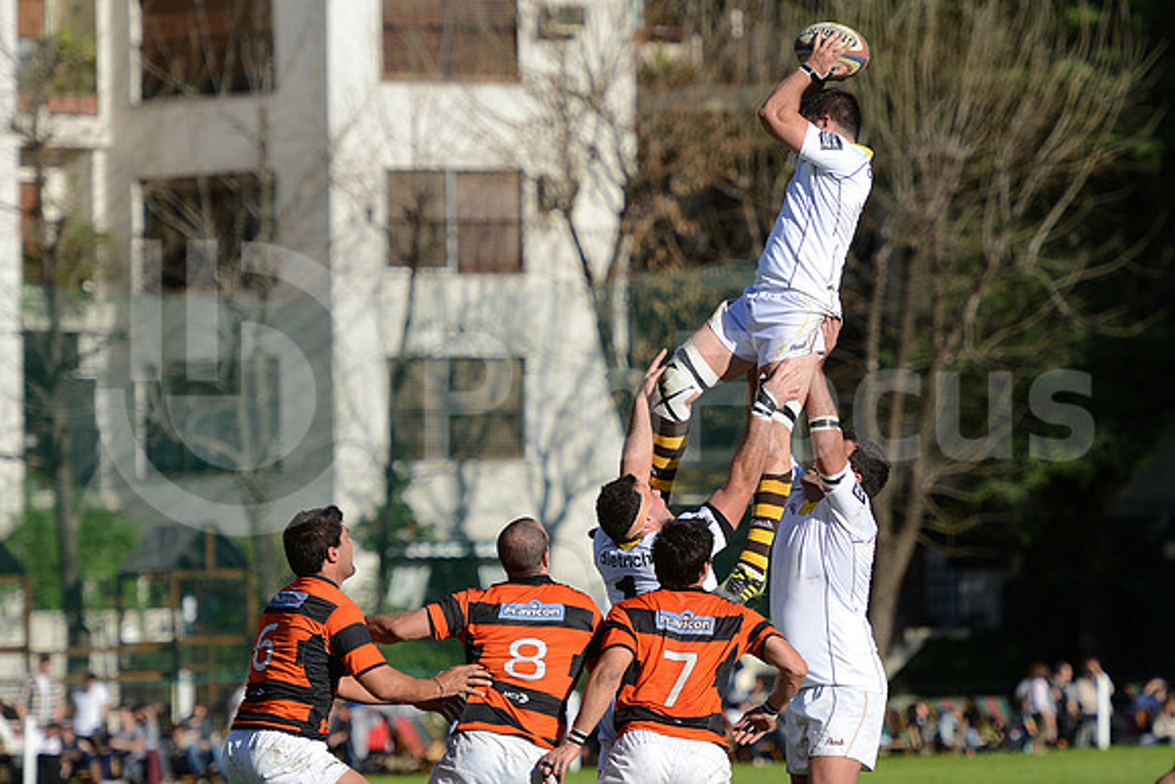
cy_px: 392
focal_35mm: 210
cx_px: 588
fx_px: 6855
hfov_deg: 9.8
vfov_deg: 6.5
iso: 250
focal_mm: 210
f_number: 4
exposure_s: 1/1250
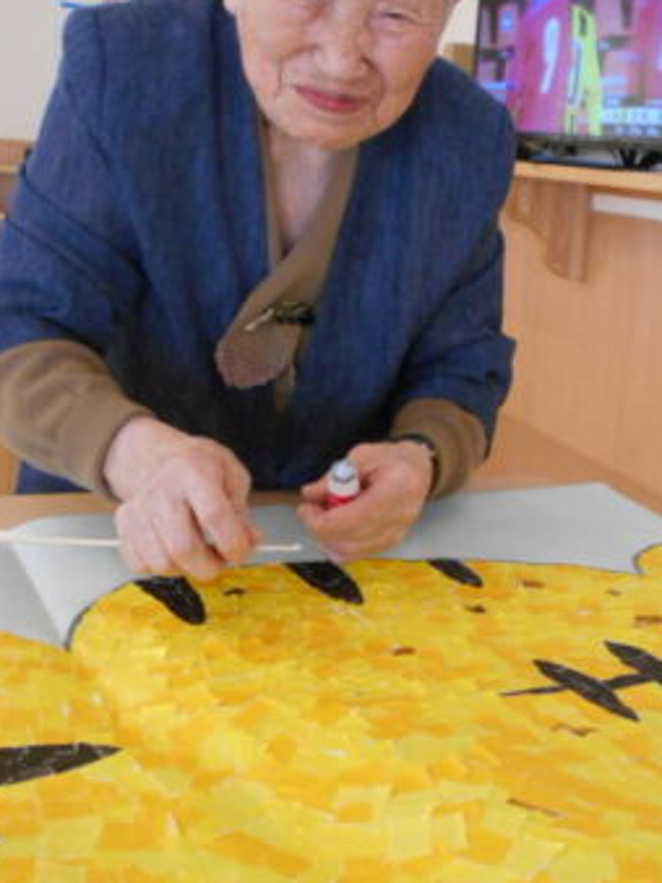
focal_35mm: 46
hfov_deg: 31.0
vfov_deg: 41.1
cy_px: 375
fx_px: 1174
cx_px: 487
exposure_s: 1/30
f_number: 3.2
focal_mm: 4.6
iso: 360
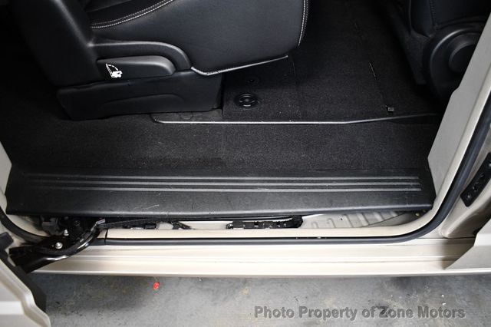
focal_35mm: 30
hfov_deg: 62.0
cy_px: 164
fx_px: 409
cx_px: 246
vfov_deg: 43.6
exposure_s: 1/60
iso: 3200
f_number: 3.8
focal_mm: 20
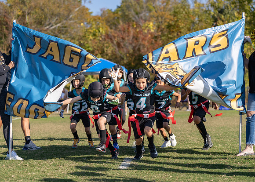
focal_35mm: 84
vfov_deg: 17.0
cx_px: 130
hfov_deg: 23.7
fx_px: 607
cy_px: 92
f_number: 2.8
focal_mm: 70
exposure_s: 1/2000
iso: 100
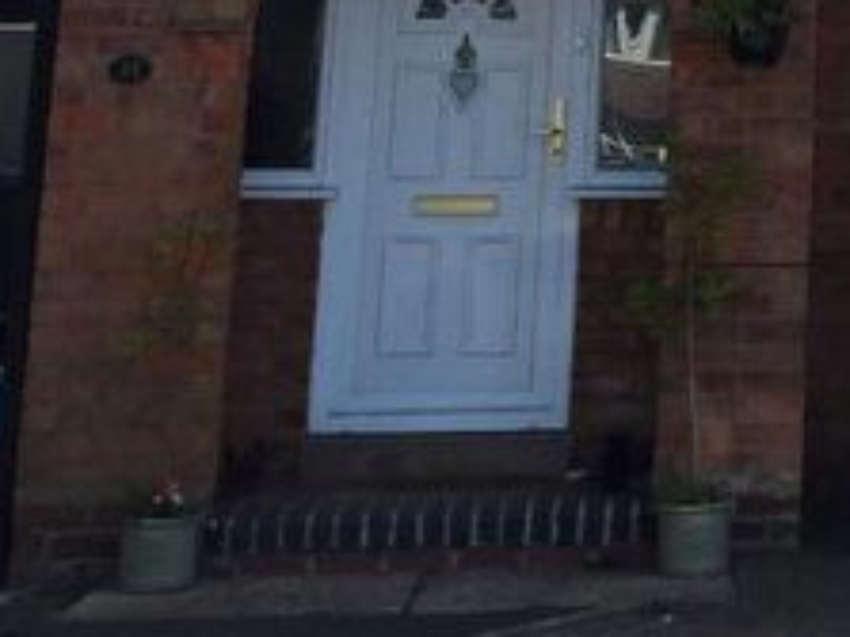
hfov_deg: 20.3
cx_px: 999
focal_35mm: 91
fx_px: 2233
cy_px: -315
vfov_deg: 15.1
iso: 32
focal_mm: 4.15
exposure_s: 1/1276
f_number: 2.2
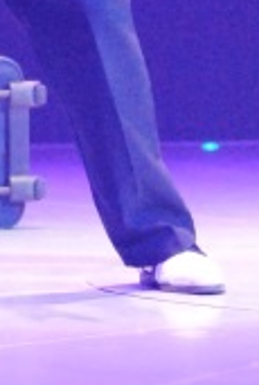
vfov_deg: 6.3
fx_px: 3453
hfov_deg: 4.3
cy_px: -214
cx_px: -6
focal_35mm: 322
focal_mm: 55
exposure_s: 1/80
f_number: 4.5
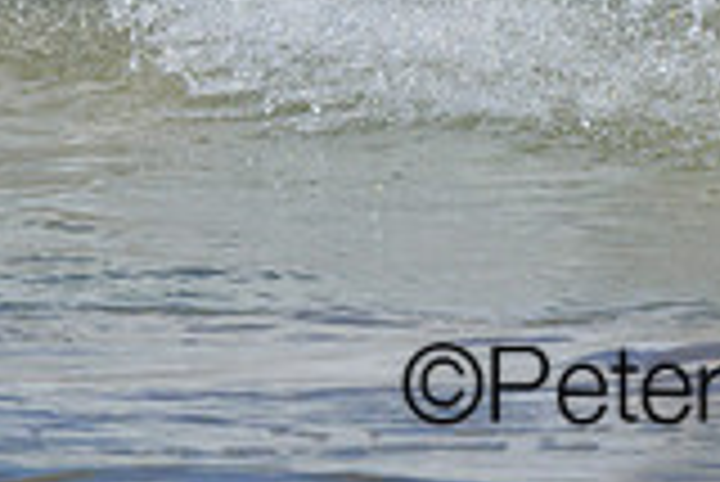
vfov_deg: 0.3
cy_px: -580
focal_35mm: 3985
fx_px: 79770
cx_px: 587
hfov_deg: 0.5
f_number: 6.3
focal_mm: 800
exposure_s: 1/2000
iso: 250
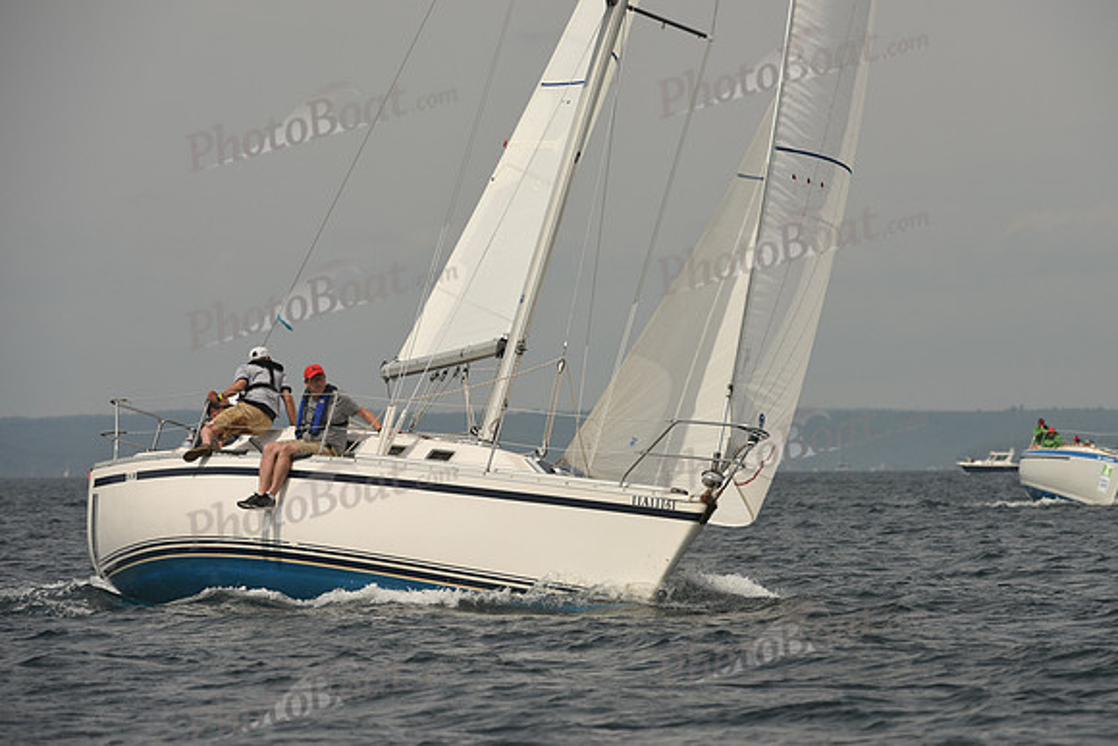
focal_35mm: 330
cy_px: 373
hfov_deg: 6.2
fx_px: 10250
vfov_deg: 4.2
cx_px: 559
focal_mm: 330
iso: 250
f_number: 8
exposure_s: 1/1000
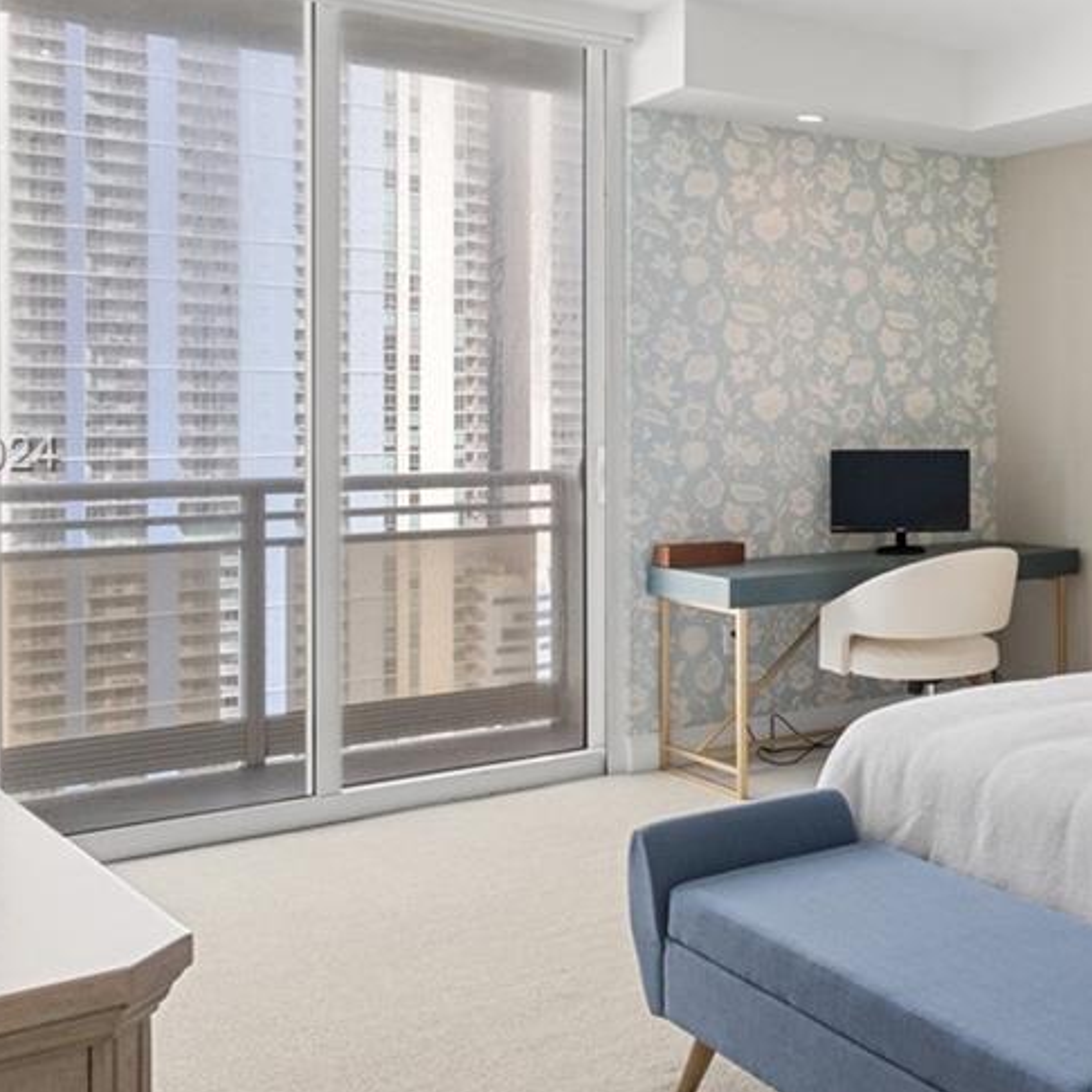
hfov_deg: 35.5
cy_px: 456
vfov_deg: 39.9
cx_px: 1137
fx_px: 1499
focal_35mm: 42
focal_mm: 10
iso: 500
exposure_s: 1/13
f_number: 9
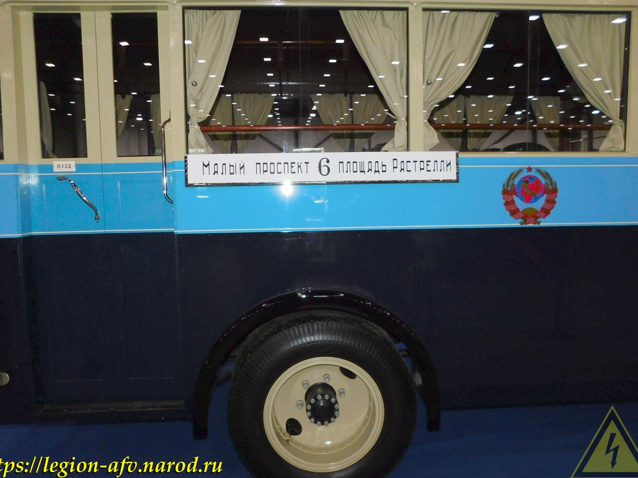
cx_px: 313
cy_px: 224
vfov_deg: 54.8
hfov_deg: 69.4
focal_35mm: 25
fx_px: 461
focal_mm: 4
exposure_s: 1/30
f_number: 3
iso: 200
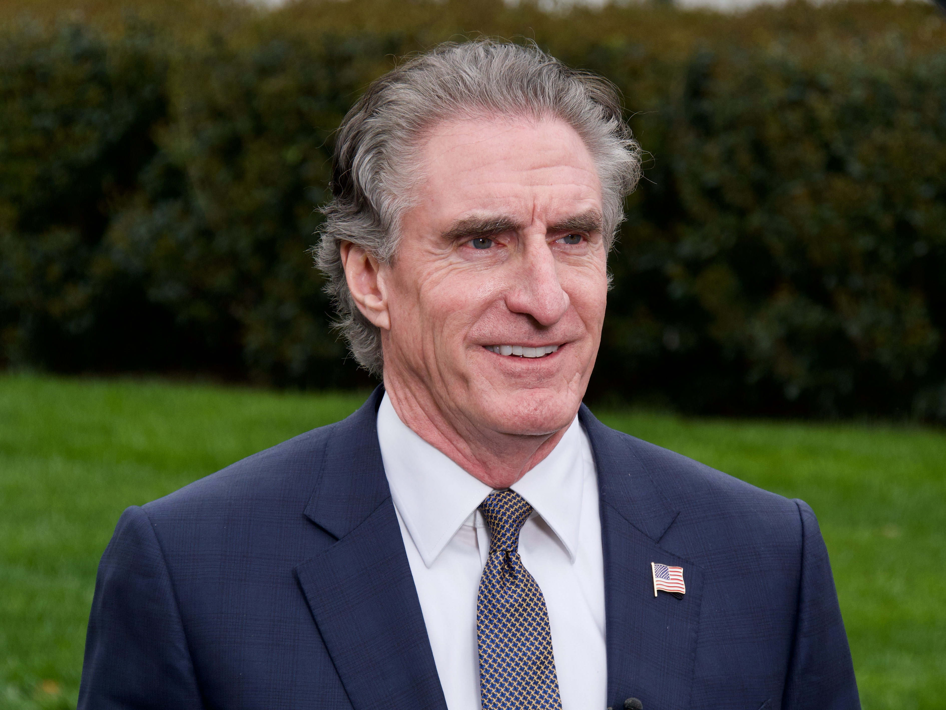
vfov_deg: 8.8
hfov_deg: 11.8
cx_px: 473
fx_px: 4591
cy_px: 355
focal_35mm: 168
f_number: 5.4
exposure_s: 1/320
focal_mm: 84
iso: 200
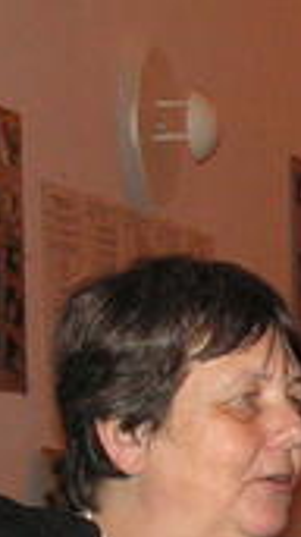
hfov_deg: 6.0
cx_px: 806
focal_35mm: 191
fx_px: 2714
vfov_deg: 11.1
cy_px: 628
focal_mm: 8.4
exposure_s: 1/40
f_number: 3.2
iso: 160
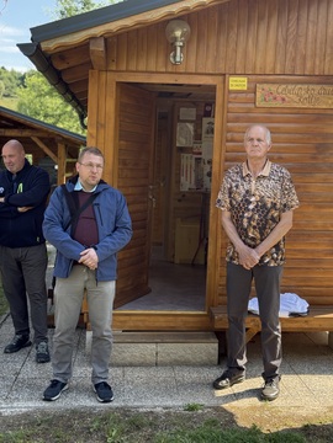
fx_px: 616
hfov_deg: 30.3
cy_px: 222
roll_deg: -1.4
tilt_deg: -5.0
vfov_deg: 39.7
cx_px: 166
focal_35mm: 48
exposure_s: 1/794
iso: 80
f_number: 1.78
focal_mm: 6.76
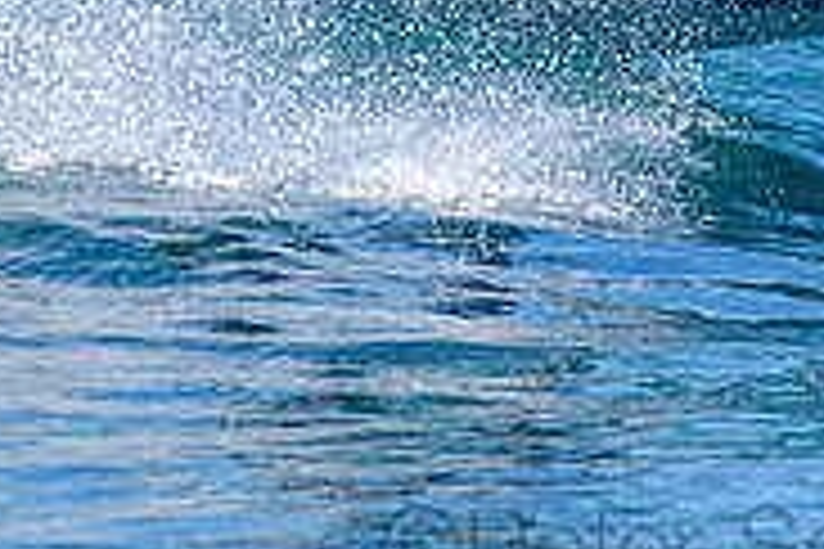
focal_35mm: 1938
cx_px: 578
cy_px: -342
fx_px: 44355
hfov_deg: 1.1
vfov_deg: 0.7
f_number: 5.6
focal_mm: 500
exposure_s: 1/2000
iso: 320
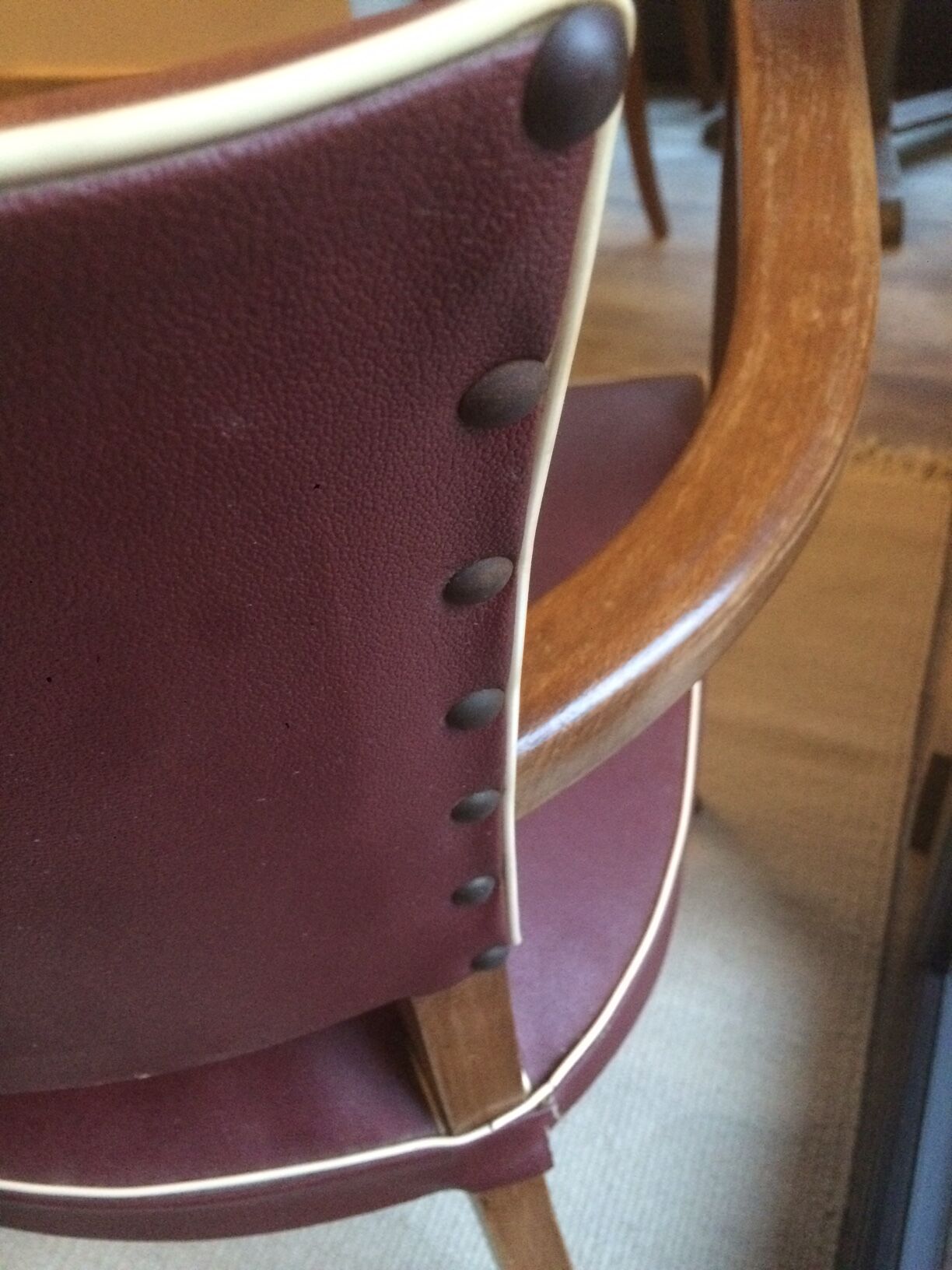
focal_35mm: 29
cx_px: 476
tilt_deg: -47.6
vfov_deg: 61.7
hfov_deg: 48.2
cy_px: 635
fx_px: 1063
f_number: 2.2
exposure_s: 1/17
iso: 400
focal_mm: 4.15
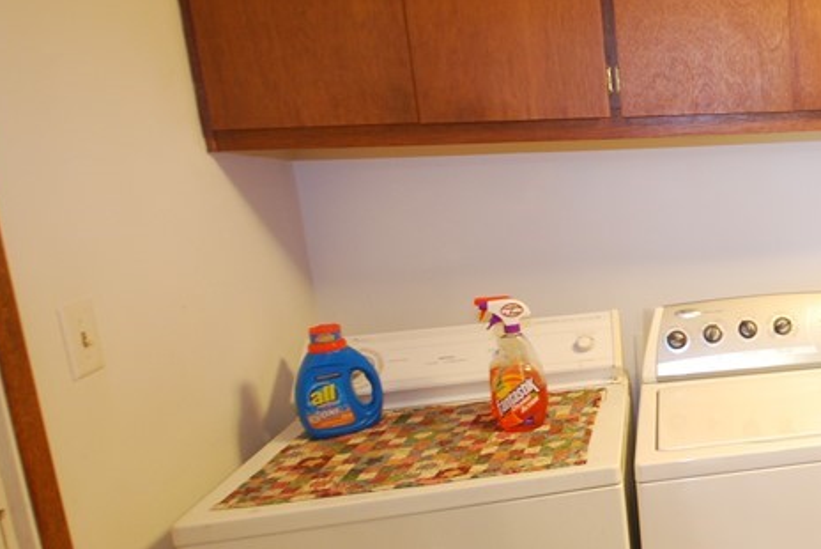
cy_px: 255
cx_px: 880
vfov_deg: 37.9
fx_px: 799
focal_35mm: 35
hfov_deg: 43.5
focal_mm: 10
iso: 400
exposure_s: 1/10
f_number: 4
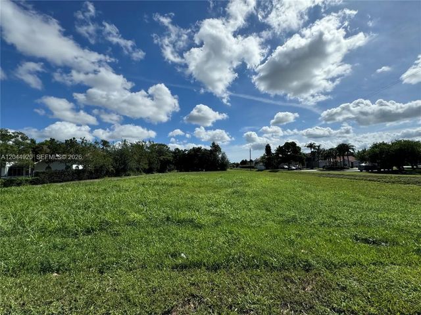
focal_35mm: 14
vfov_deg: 85.7
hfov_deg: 102.1
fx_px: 170
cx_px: 210
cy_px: 158
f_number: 2.2
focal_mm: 2.22
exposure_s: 1/4367
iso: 50
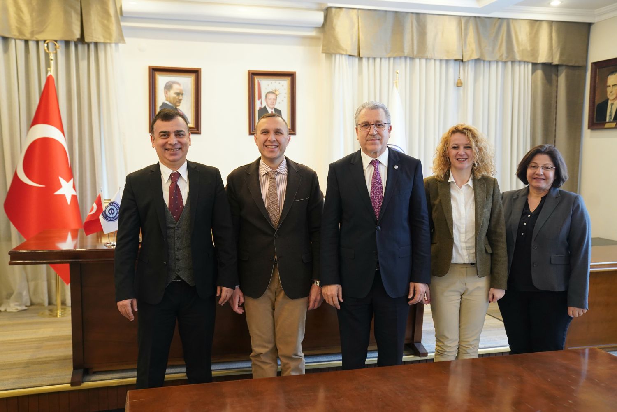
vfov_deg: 38.9
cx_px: 308
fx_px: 583
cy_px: 206
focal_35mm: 34
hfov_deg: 55.8
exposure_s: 1/125
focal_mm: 34
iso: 3200
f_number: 3.5
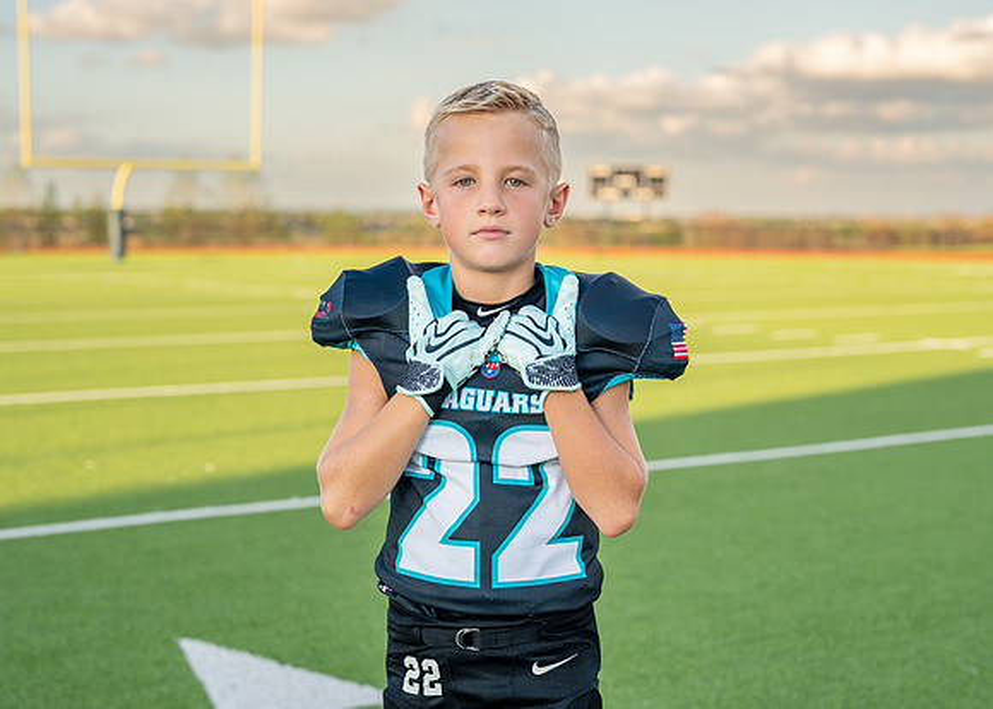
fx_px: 1658
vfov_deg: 24.1
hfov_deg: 33.3
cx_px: 514
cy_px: 312
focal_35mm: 59
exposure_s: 1/400
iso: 160
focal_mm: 50
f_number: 3.2
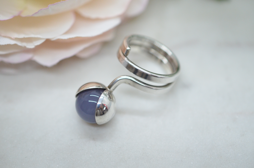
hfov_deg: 33.5
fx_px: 422
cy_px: 84
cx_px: 127
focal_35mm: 60
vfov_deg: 22.5
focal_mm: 40
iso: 2500
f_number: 3.5
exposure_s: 1/2500
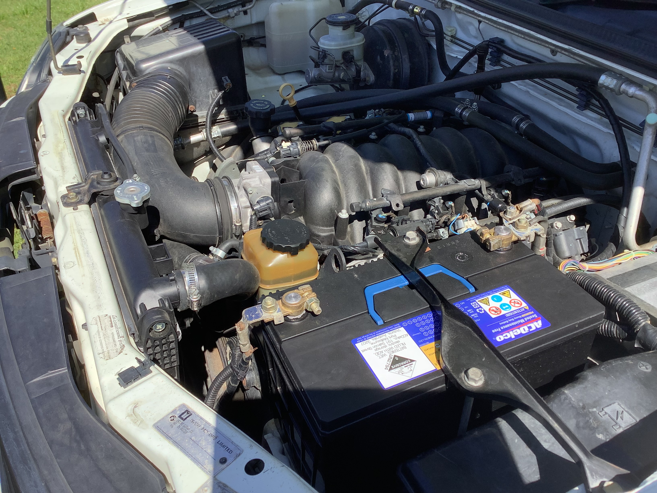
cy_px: 246
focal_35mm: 31
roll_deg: +0.3
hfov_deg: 58.4
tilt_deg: -34.9
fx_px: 588
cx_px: 328
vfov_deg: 45.4
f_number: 2.4
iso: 25
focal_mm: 3.3
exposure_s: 1/599
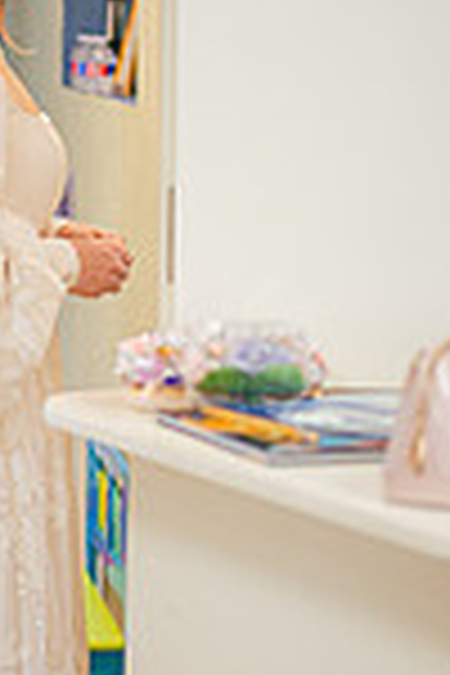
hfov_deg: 9.0
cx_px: -176
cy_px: 342
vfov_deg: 13.7
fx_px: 2812
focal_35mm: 150
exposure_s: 1/500
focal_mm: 50
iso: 800
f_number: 1.8
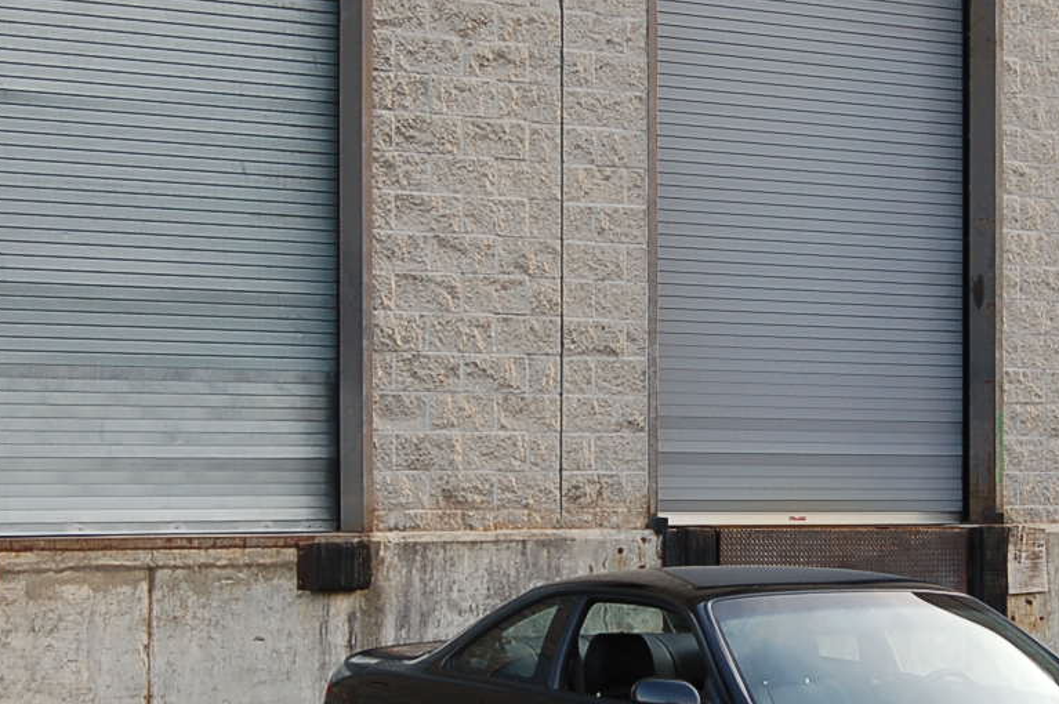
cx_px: 653
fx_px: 2939
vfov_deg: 13.6
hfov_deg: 20.4
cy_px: 467
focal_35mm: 100
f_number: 5.6
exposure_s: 1/125
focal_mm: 34
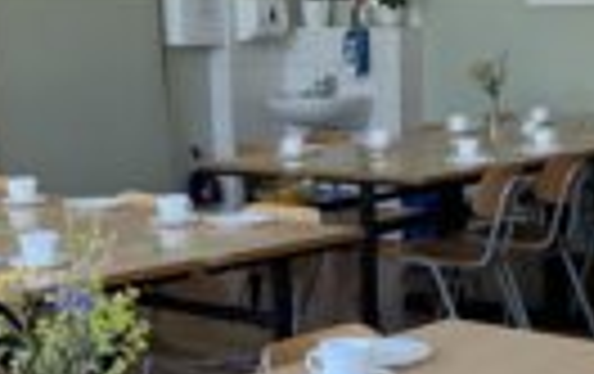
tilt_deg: -15.0
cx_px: 405
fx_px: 1508
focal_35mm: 93
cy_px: 365
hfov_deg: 22.2
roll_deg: +0.7
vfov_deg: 13.9
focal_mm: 3
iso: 40
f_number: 1.8
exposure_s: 1/100
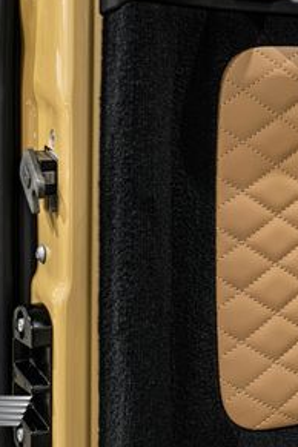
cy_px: 137
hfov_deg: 19.7
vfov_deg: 30.2
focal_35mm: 66
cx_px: 335
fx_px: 819
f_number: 4
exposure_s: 1/100
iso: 1600
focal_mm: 30
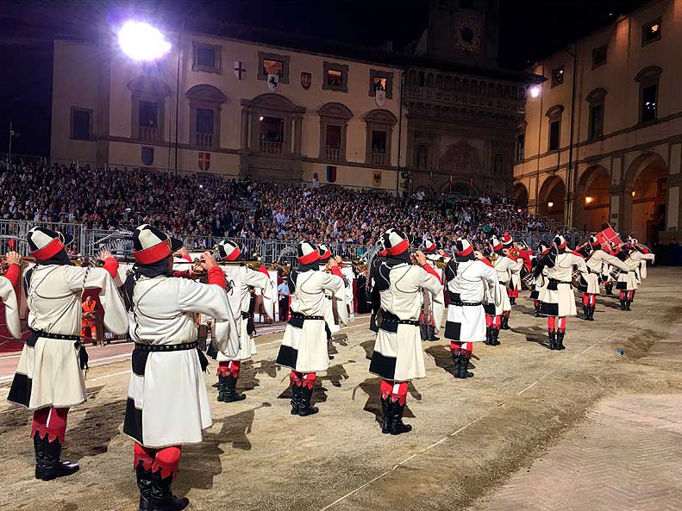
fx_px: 650
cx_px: 325
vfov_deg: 42.8
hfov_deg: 55.3
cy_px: 289
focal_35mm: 33
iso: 32
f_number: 2.2
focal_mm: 4.15
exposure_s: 1/33
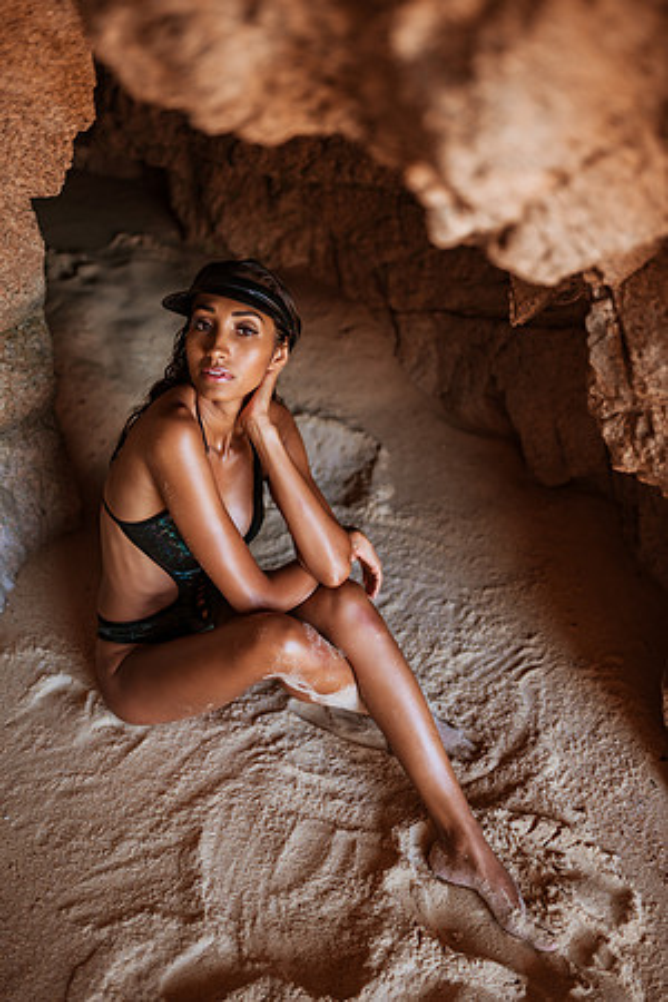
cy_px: 501
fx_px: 974
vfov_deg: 54.4
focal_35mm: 35
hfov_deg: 37.9
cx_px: 334
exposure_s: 1/250
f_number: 1.8
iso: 80
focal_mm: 35
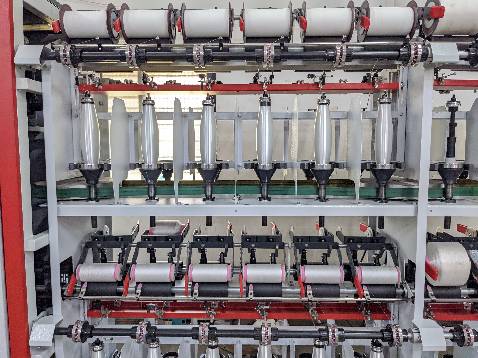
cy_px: 179
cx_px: 239
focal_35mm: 27
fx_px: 373
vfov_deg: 51.4
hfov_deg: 65.3
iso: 235
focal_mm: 4.38
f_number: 1.73
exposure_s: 1/99.9
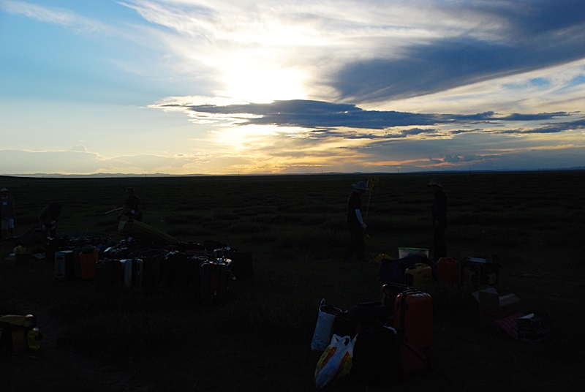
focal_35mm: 46
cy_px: 196
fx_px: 757
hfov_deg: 42.3
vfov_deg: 29.0
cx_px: 292
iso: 400
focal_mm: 31
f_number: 6.3
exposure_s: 1/1600
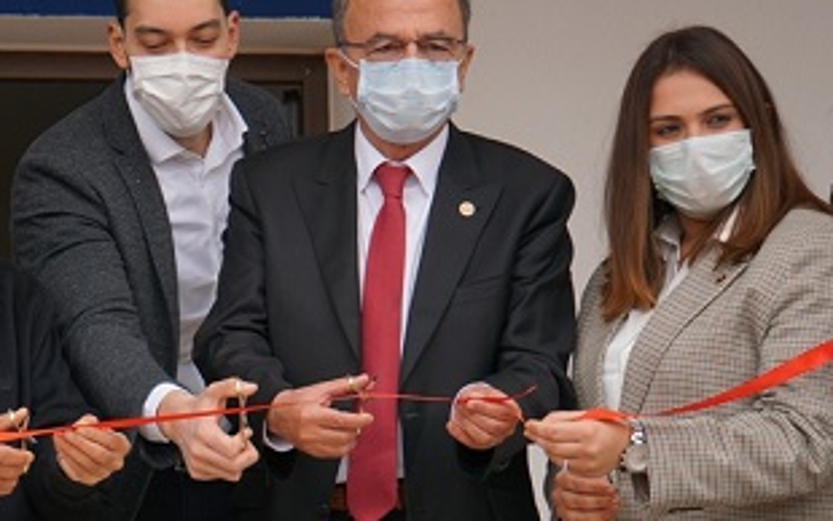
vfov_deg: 9.4
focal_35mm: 139
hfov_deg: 14.8
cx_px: 46
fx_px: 3156
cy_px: 338
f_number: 5
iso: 125
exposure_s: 1/160
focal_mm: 47
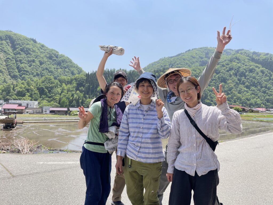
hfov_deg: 67.3
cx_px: 136
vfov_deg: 53.1
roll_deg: -1.3
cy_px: 102
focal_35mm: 26
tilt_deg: +0.1
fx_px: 205
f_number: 1.6
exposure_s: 1/2506
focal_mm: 4.2
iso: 32
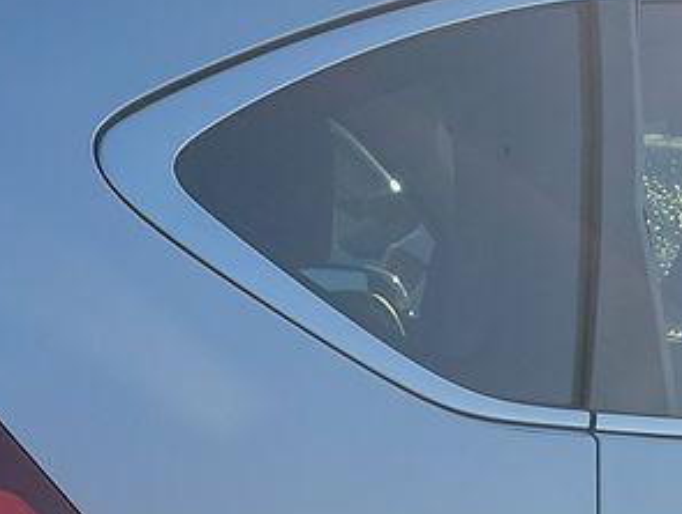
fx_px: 2564
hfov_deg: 15.0
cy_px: 815
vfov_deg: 10.9
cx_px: 127
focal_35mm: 130
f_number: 1.8
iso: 50
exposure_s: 1/607
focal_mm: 6.7
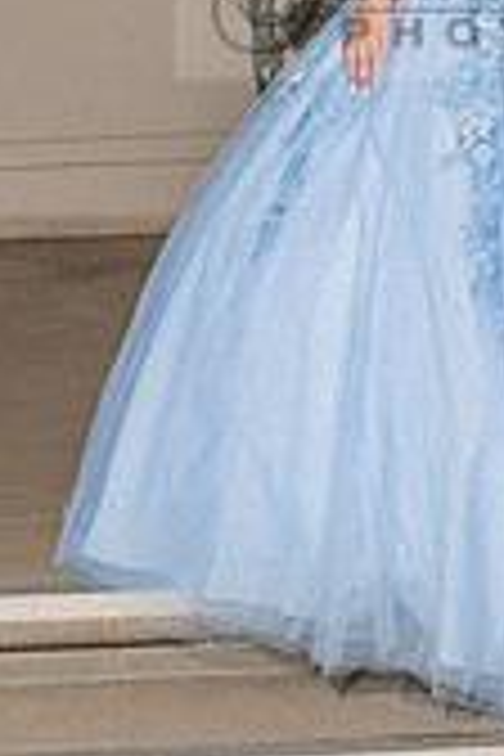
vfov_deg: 18.8
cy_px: 82
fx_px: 2247
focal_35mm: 107
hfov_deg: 12.7
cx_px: 448
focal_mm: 24
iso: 200
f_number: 2.8
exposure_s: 1/200
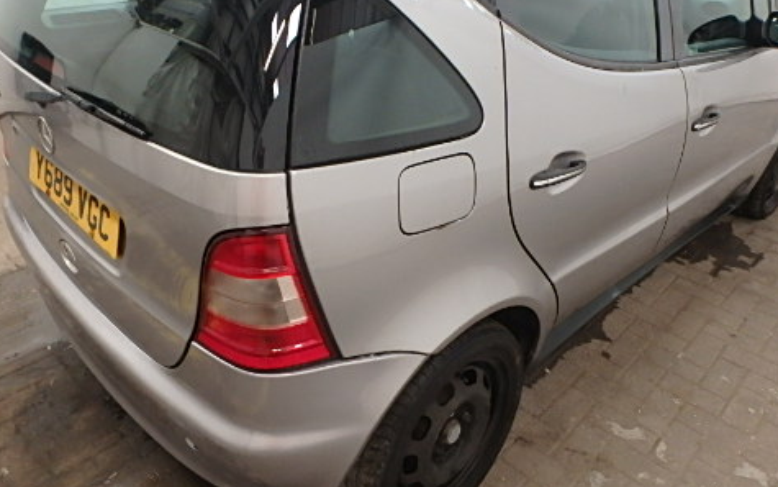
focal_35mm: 30
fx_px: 636
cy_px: 180
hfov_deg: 62.9
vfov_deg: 41.5
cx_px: 382
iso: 400
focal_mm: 3.7
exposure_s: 1/25
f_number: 3.5
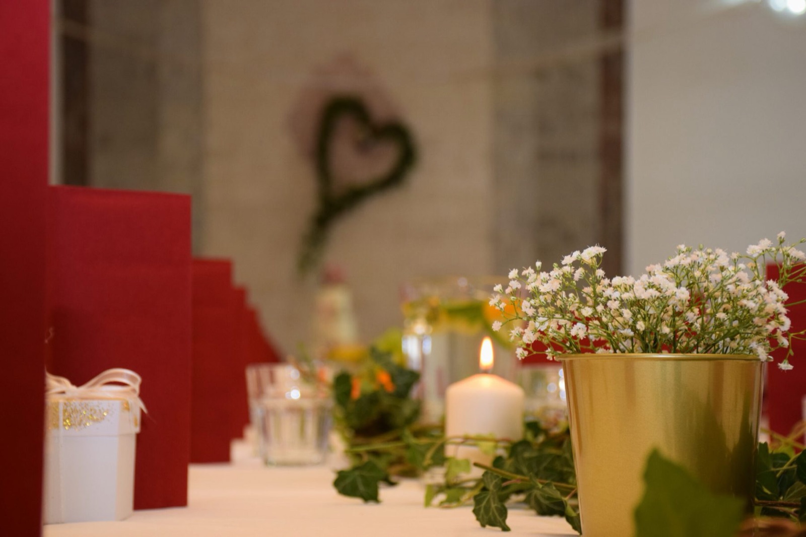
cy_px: 268
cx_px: 403
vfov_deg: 18.9
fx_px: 1612
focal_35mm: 72
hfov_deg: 28.1
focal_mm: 48
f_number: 4.8
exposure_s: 1/100
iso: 800
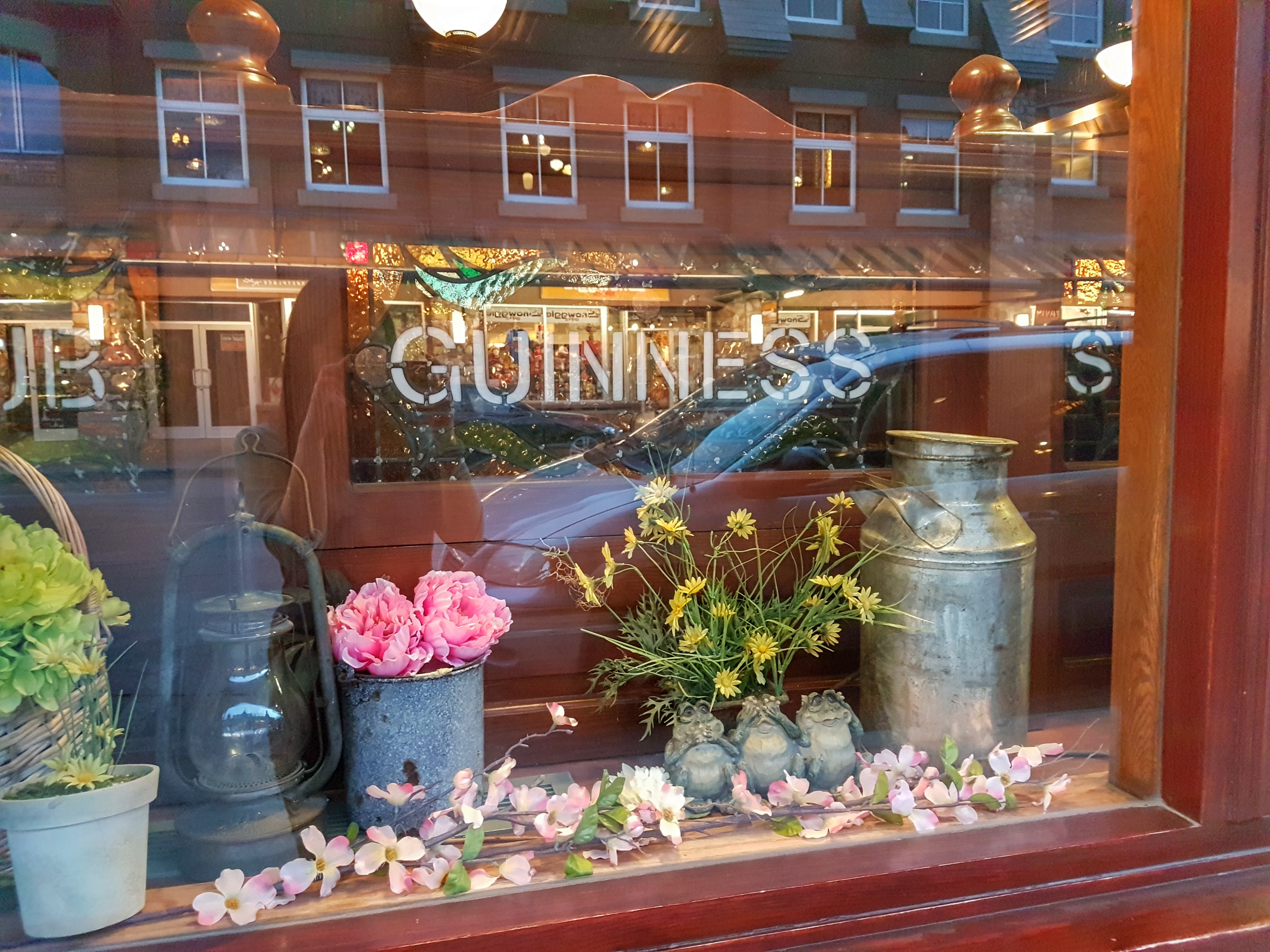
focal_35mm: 26
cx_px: 635
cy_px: 476
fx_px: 954
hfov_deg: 67.3
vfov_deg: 53.1
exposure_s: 1/30
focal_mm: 4.2
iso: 800
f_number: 1.7
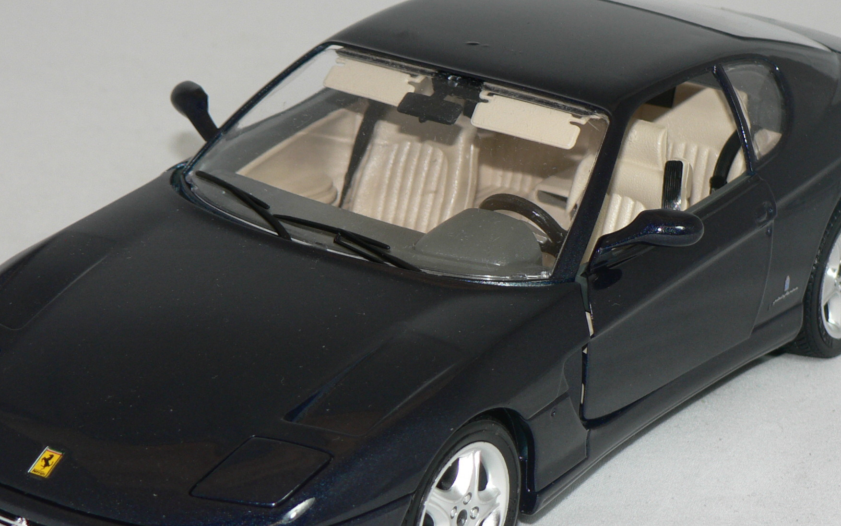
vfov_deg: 10.1
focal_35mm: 130
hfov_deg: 16.1
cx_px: 372
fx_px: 2980
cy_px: 275
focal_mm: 14
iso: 80
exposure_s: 1/60
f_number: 3.2
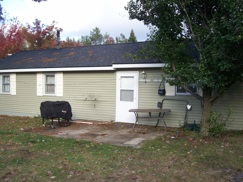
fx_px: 281
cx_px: 124
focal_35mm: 40
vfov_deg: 36.0
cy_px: 93
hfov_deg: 46.8
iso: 80
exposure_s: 1/269
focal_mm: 6
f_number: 2.7
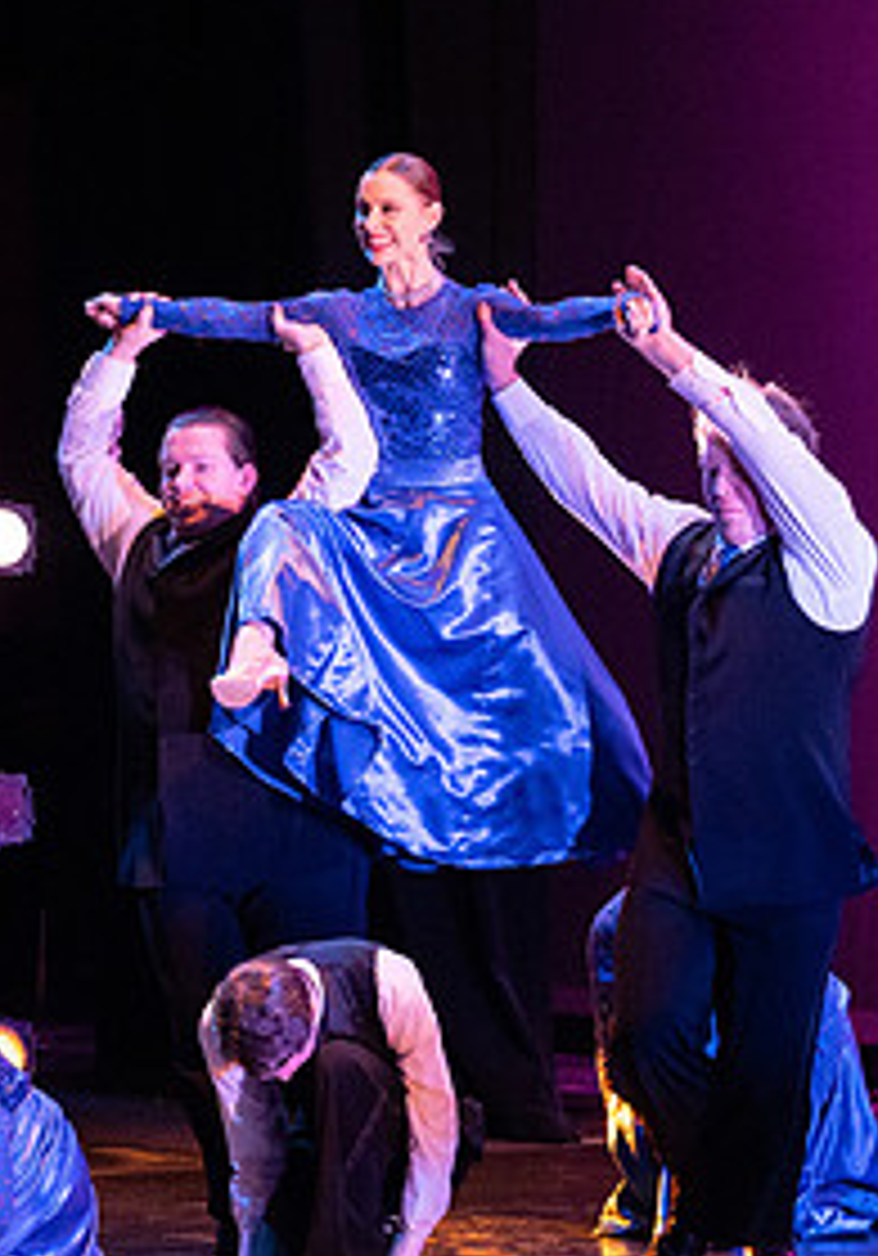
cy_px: 435
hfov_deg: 7.2
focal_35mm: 197
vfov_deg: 10.3
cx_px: 125
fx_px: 6978
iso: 1600
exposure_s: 1/250
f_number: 3.5
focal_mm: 74
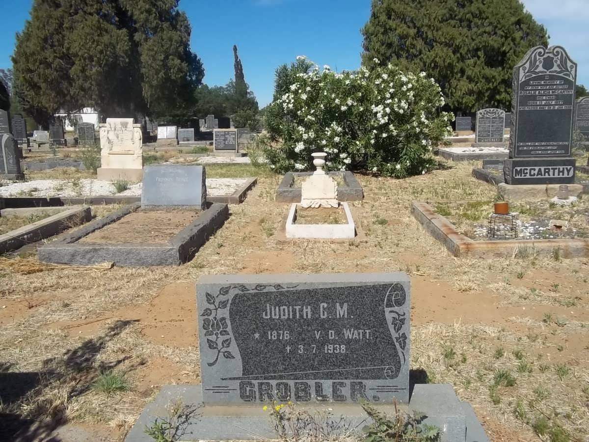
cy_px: 221
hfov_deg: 56.8
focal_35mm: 32
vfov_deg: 44.2
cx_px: 294
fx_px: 544
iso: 80
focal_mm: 5.7
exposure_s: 1/640
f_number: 5.5
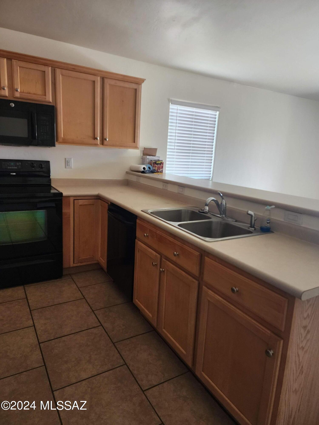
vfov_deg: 73.9
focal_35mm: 23
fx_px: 283
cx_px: 160
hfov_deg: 58.9
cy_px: 212
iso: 250
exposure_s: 1/120
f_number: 1.8
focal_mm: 6.4
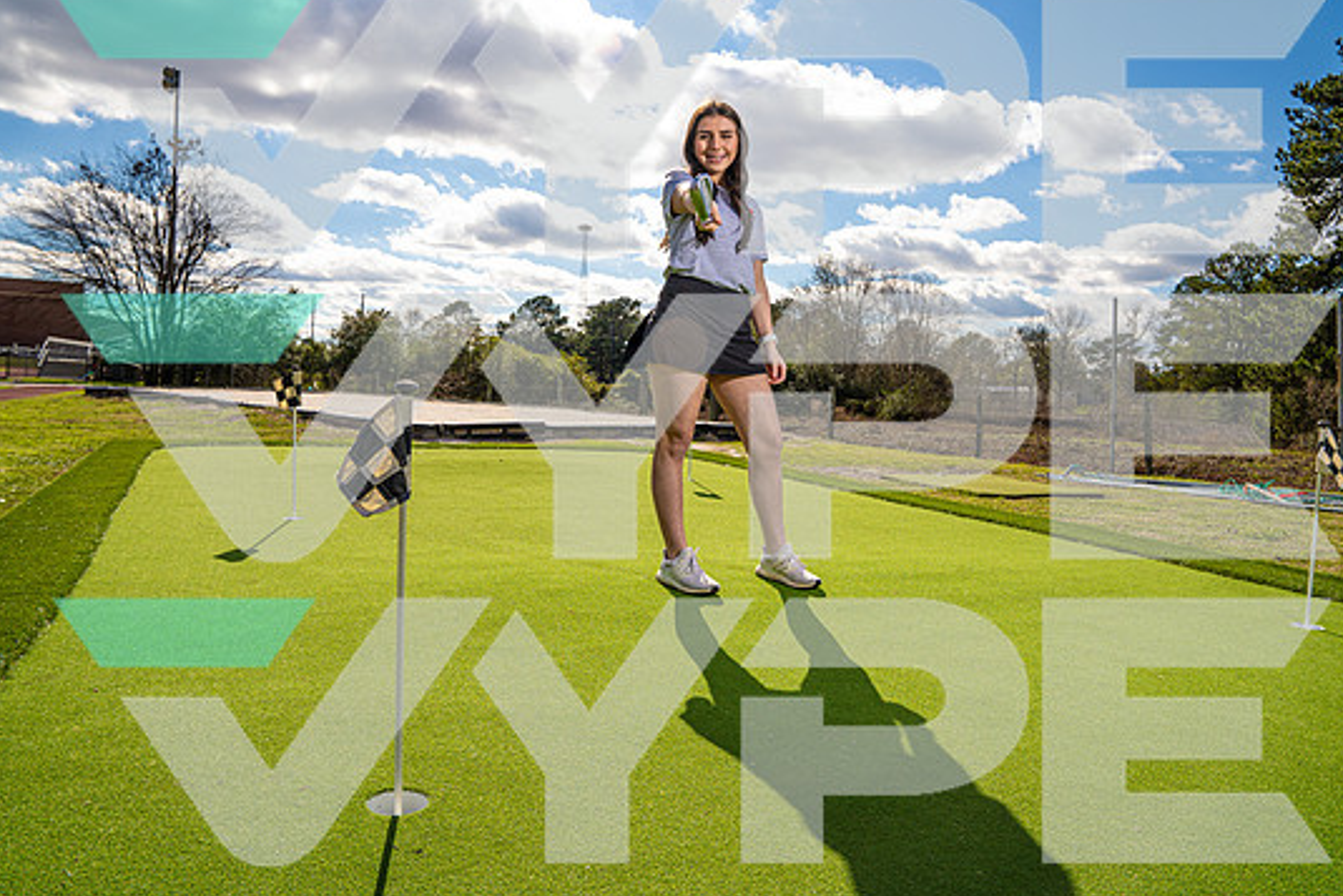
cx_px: 700
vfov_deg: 49.6
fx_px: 970
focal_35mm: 26
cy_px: 428
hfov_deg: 69.3
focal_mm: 24
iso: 100
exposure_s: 1/250
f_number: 7.1
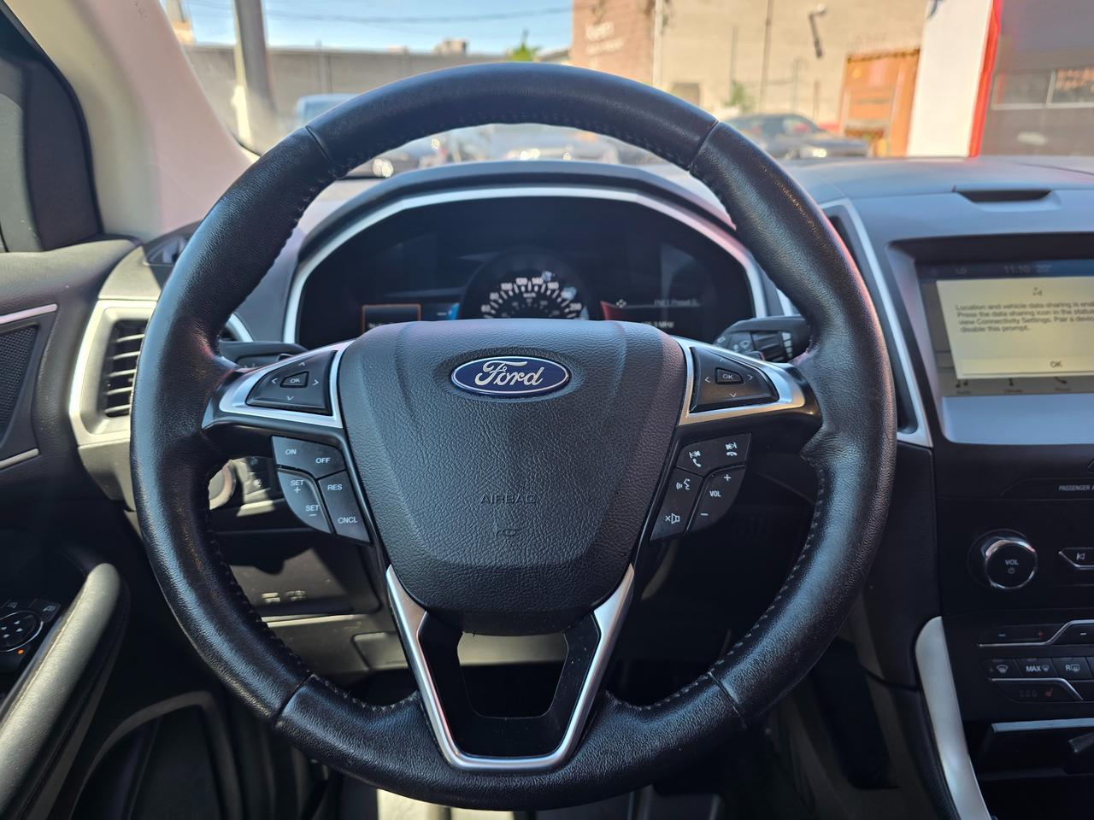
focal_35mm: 23
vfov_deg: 58.9
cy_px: 410
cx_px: 547
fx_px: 727
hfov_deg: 73.9
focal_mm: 6.3
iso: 12
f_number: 1.7
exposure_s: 1/54.7
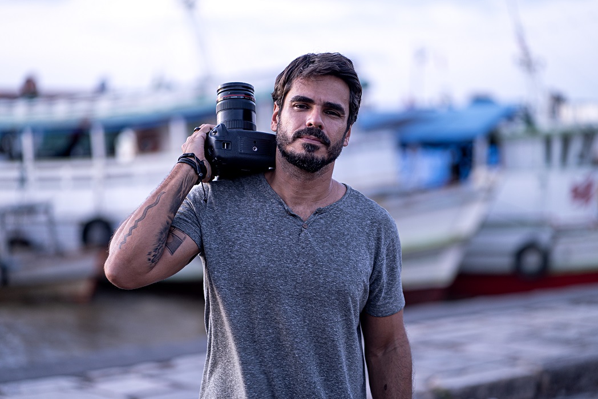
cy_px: 200
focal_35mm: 85
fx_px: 1413
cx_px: 299
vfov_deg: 16.1
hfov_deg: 23.9
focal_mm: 85
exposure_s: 1/125
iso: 200
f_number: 2
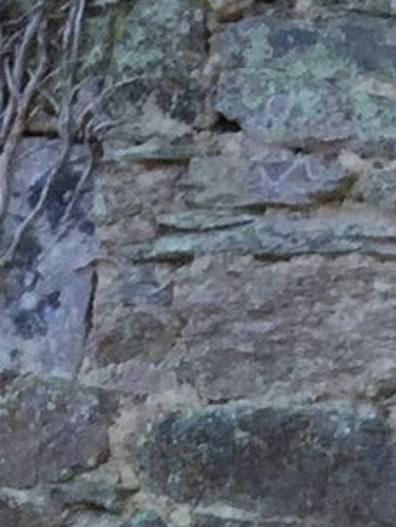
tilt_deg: -25.0
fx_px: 2924
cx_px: -616
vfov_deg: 8.7
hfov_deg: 7.2
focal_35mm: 192
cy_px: 1501
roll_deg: +0.3
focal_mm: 4.15
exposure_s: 1/338
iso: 32
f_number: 2.2
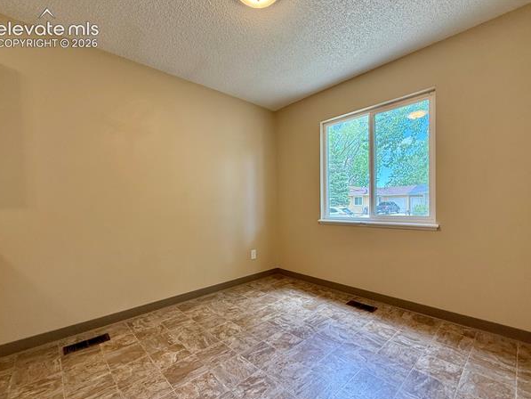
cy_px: 212
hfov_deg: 98.1
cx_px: 275
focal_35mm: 15
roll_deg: -1.6
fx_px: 230
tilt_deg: -1.2
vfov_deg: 81.7
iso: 100
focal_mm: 2.22
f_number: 2.2
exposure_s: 1/99
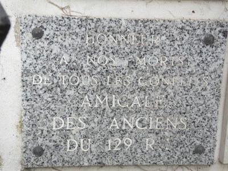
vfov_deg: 29.1
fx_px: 329
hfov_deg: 38.2
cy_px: 86
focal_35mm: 50
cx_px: 114
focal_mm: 9
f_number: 4.5
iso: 100
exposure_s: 1/60
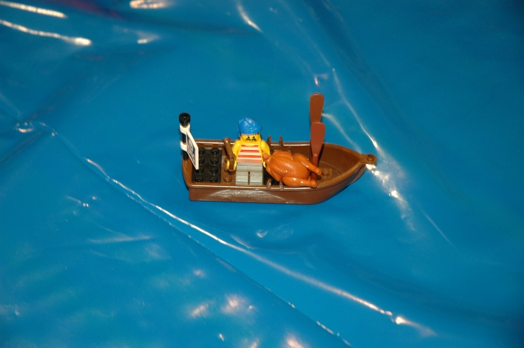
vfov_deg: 13.0
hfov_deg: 19.5
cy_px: 174
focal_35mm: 105
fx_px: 1526
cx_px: 262
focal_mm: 70
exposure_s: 1/60
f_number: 4.5
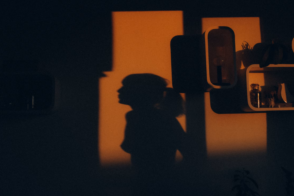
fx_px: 348
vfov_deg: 31.4
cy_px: 86
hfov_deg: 45.7
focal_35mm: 43
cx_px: 160
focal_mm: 21
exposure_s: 1/25
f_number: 9
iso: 100
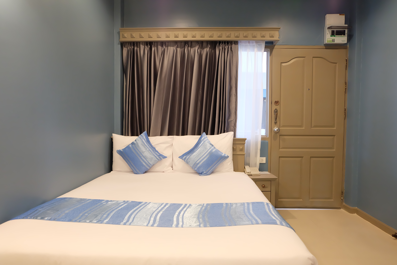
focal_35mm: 24
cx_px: 198
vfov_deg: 53.1
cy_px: 132
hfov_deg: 73.7
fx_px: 265
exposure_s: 1/30
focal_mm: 16
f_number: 4
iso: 2000
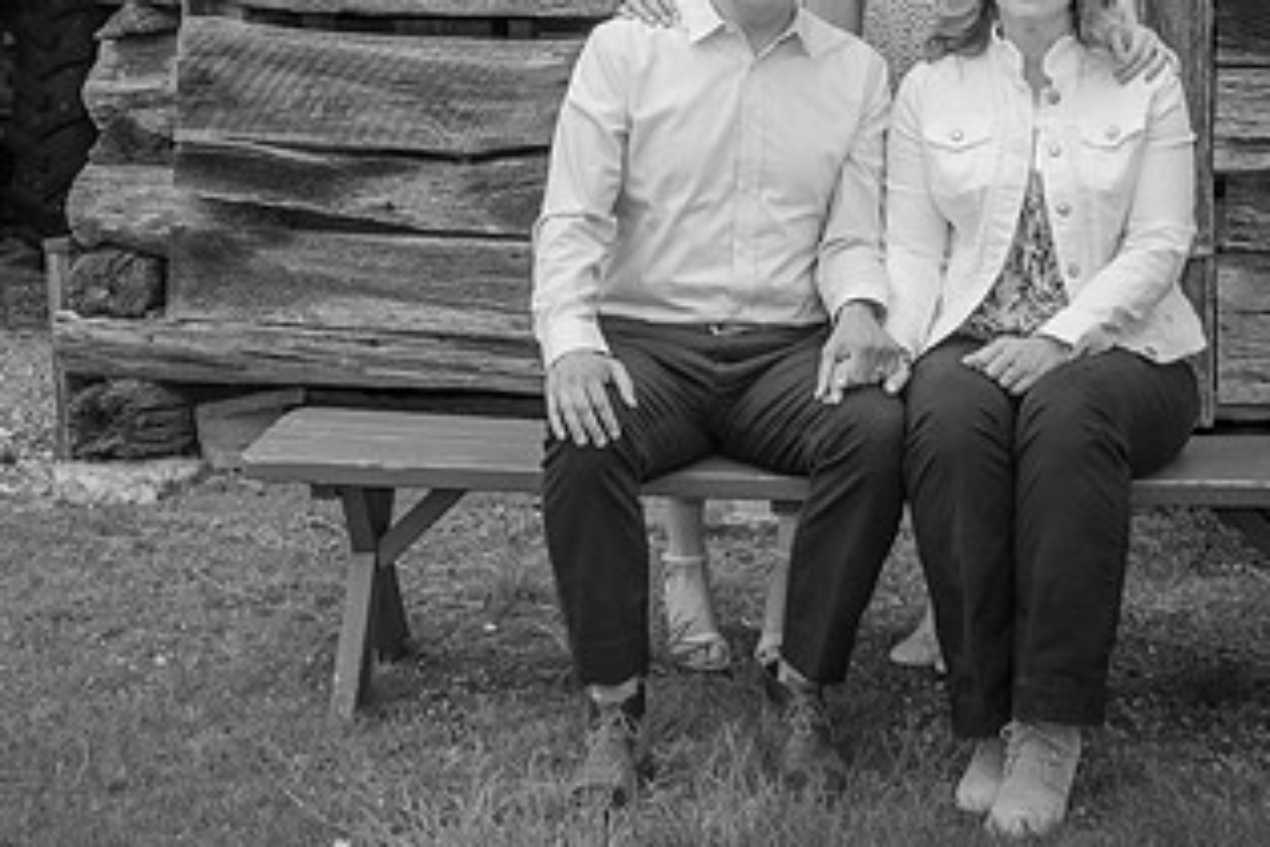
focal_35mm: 88
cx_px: 854
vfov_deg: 15.2
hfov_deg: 23.0
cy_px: -47
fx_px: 3104
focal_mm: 24
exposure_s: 1/180
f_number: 6.7
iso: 140
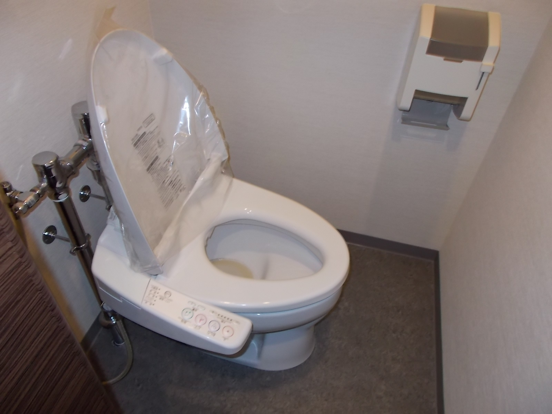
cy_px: 207
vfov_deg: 53.1
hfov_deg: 67.3
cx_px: 276
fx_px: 415
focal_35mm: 26
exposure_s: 1/25
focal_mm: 4.6
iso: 200
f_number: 3.2
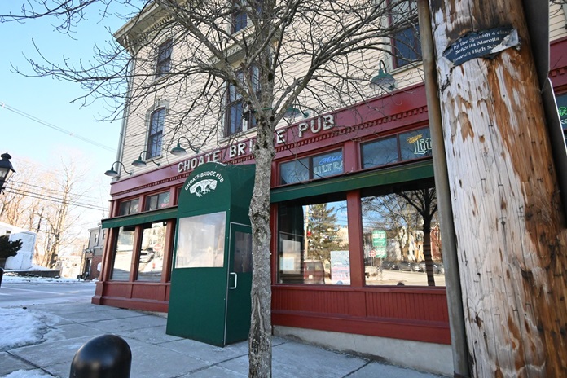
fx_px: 307
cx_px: 284
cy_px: 189
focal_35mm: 20
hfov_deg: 85.4
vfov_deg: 63.2
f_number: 5
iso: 5600
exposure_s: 1/4000
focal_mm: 13
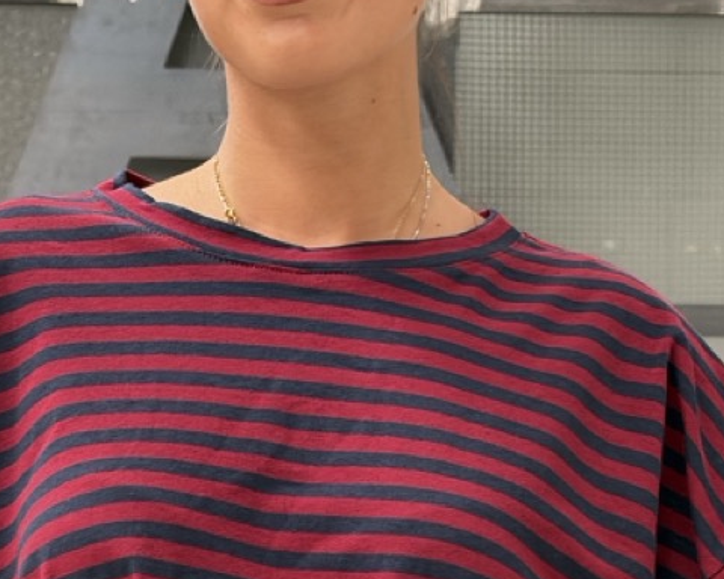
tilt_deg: +0.5
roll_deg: -0.2
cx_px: 347
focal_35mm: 125
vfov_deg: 11.8
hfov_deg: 15.4
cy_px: 878
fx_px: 2678
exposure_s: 1/48
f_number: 1.78
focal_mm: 6.76
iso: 250
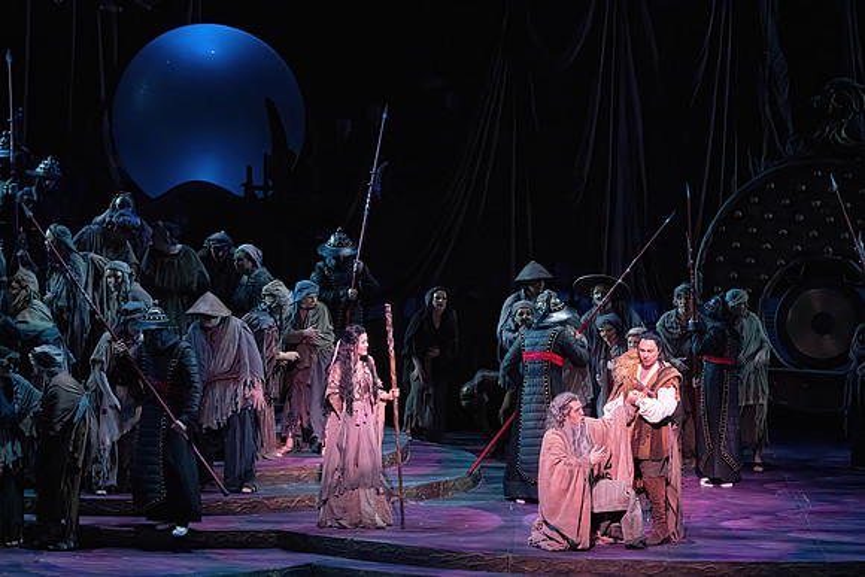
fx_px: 3076
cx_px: 432
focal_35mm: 128
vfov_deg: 10.7
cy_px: 288
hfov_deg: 16.0
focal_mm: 128
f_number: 9
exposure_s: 1/320
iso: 20000
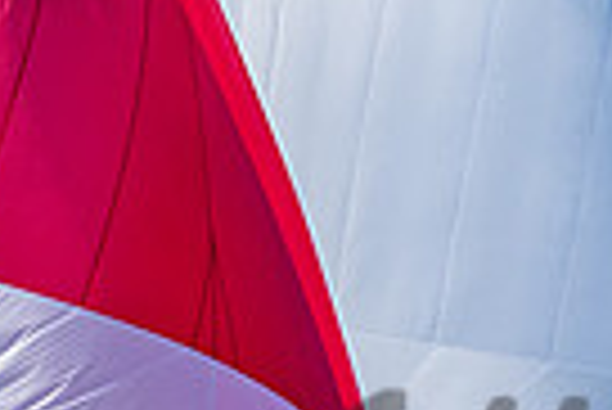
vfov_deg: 1.9
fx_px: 12576
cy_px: 747
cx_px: 33
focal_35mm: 739
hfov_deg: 2.8
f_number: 10
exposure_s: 1/500
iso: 400
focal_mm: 120
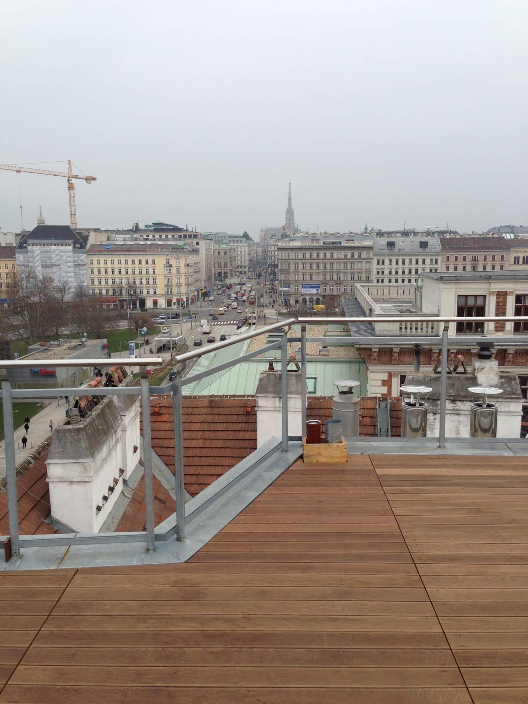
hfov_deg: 42.9
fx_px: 671
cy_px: 352
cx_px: 264
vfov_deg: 55.4
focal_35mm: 33
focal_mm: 4.13
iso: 50
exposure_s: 1/645
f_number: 2.4
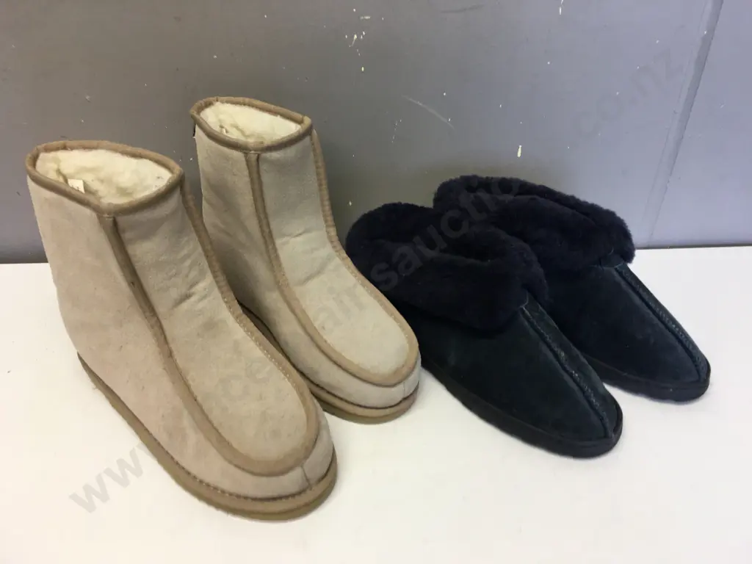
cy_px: 282
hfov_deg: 61.7
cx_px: 376
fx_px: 630
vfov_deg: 48.2
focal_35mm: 29
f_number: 2.2
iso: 40
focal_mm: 4.15
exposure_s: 1/33
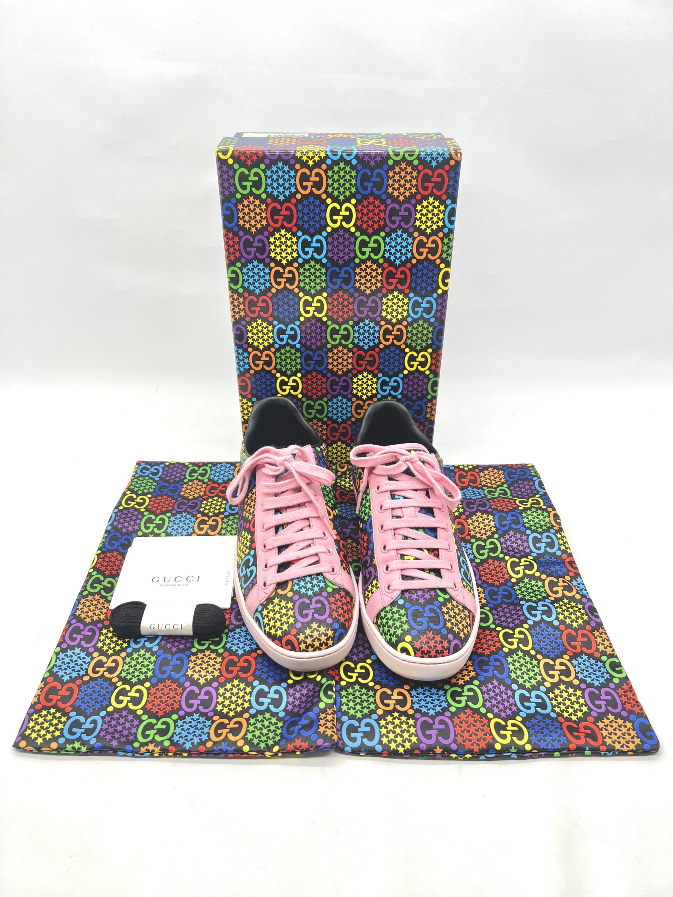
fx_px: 674
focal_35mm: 26
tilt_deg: -31.7
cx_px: 336
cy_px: 448
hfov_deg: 53.1
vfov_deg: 67.3
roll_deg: -1.0
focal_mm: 5.7
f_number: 1.5
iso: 40
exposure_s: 1/100
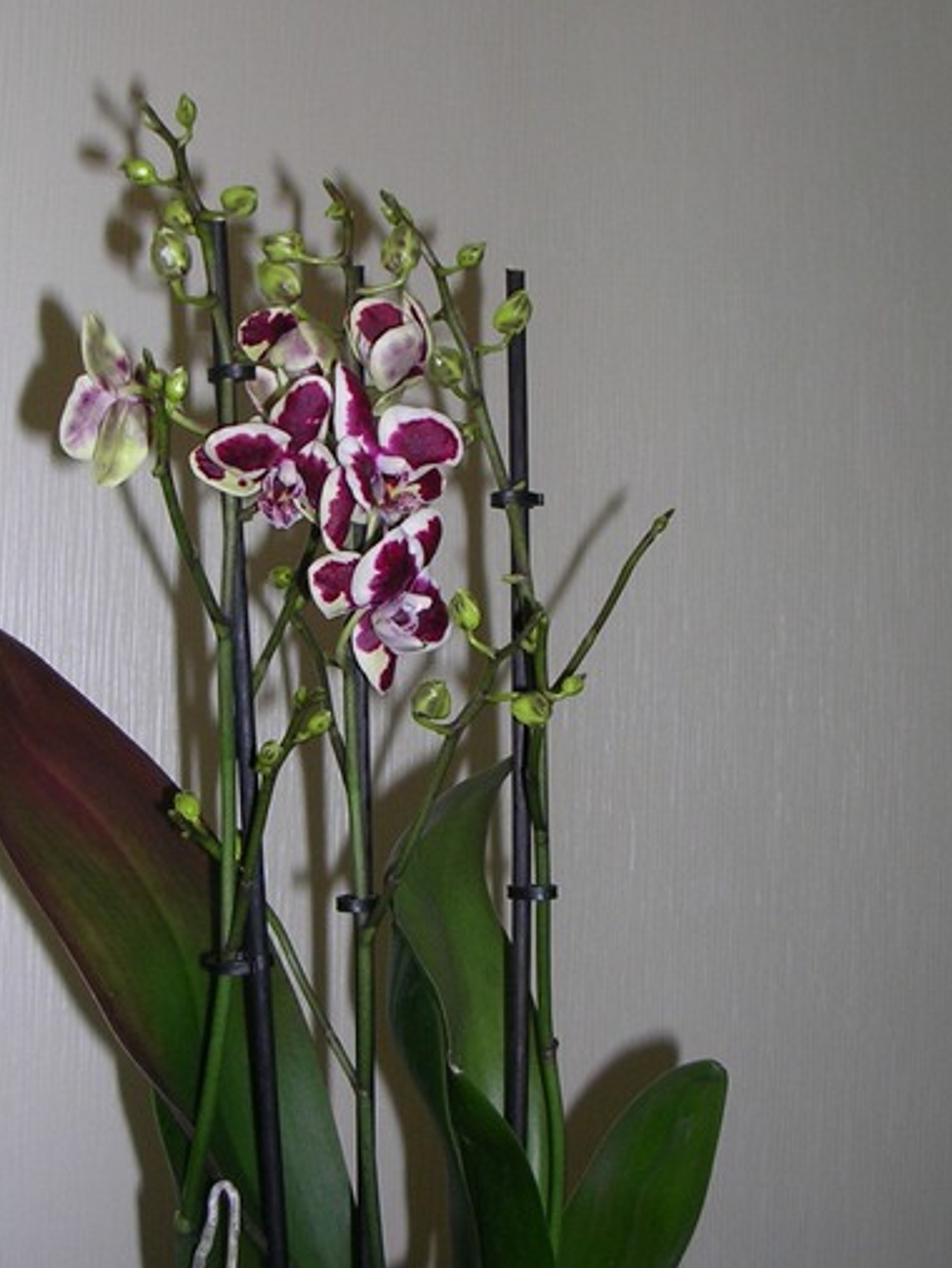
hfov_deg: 30.3
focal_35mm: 48
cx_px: 446
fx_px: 1759
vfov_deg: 39.5
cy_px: 768
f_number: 2.8
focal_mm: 5.8
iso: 50
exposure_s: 1/60.1
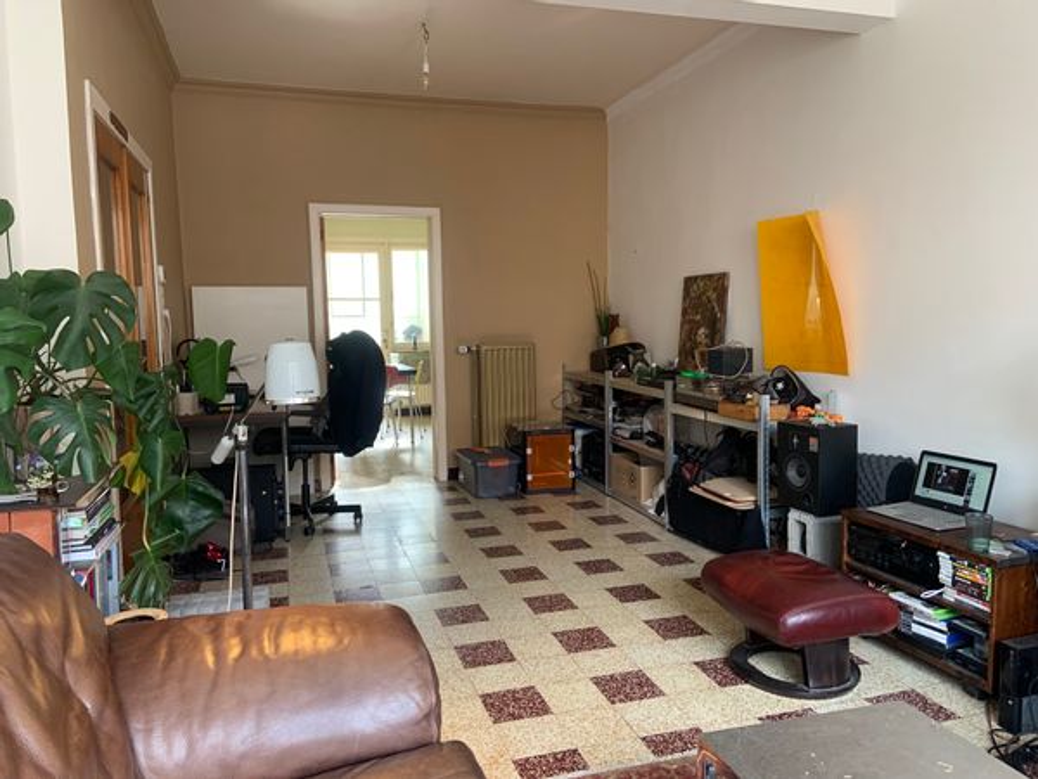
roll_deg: +0.9
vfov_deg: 53.1
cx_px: 519
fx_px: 780
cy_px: 390
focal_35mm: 26
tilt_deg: -4.8
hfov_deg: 67.3
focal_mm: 4.25
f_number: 1.8
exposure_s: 1/60
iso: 160
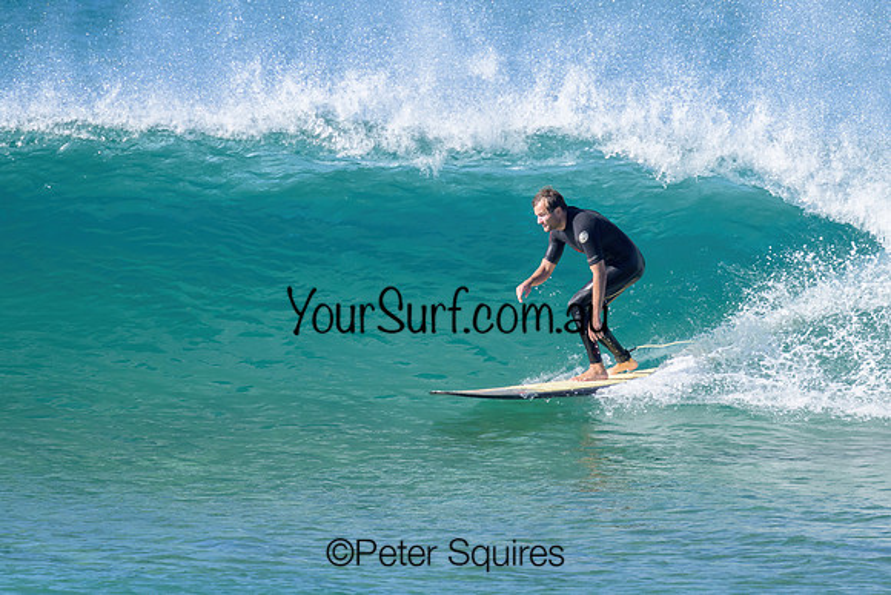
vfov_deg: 1.5
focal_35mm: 923
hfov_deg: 2.2
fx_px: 22856
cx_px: 460
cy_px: 226
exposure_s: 1/1250
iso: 900
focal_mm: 680
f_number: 11
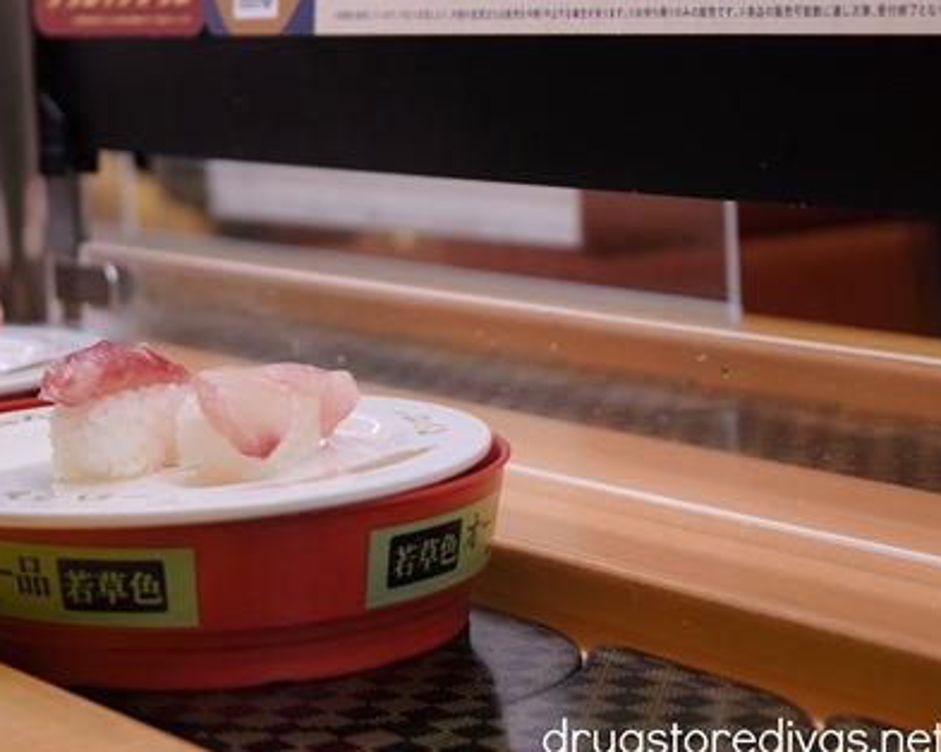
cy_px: 377
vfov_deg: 15.6
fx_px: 2745
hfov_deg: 19.4
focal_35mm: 99
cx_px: 362
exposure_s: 1/125
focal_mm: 55
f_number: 5.6
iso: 400
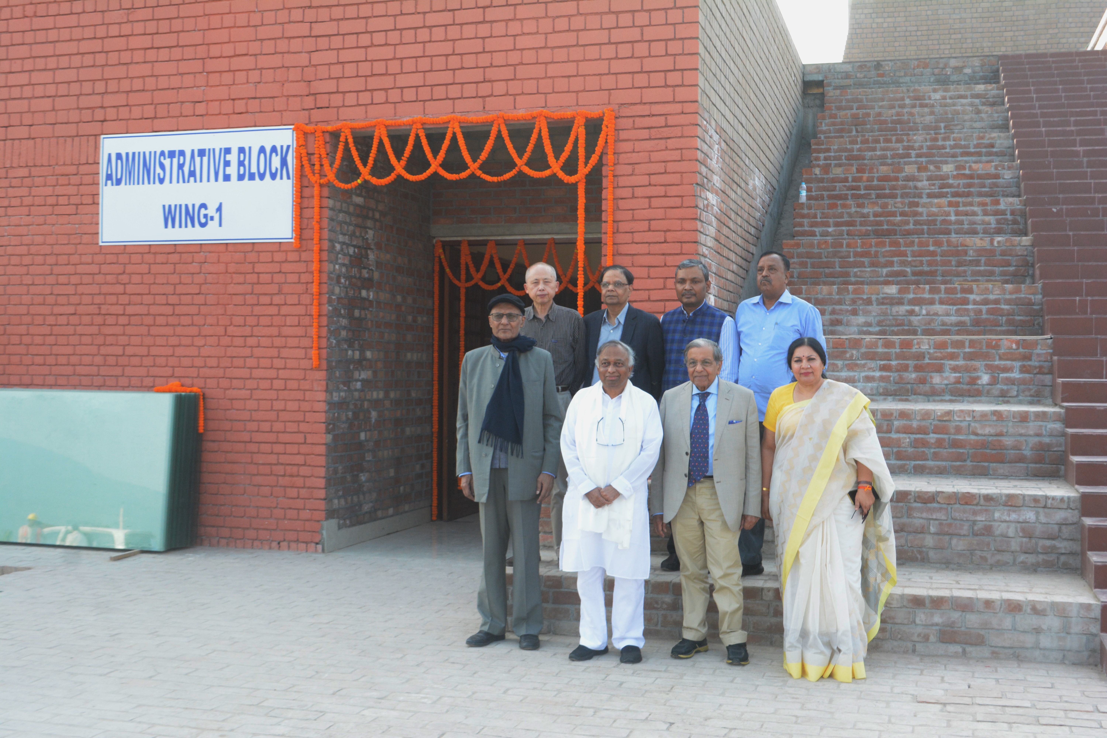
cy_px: 369
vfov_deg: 31.9
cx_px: 554
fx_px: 1291
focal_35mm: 42
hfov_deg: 46.4
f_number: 10
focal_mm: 28
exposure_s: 1/400
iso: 1600
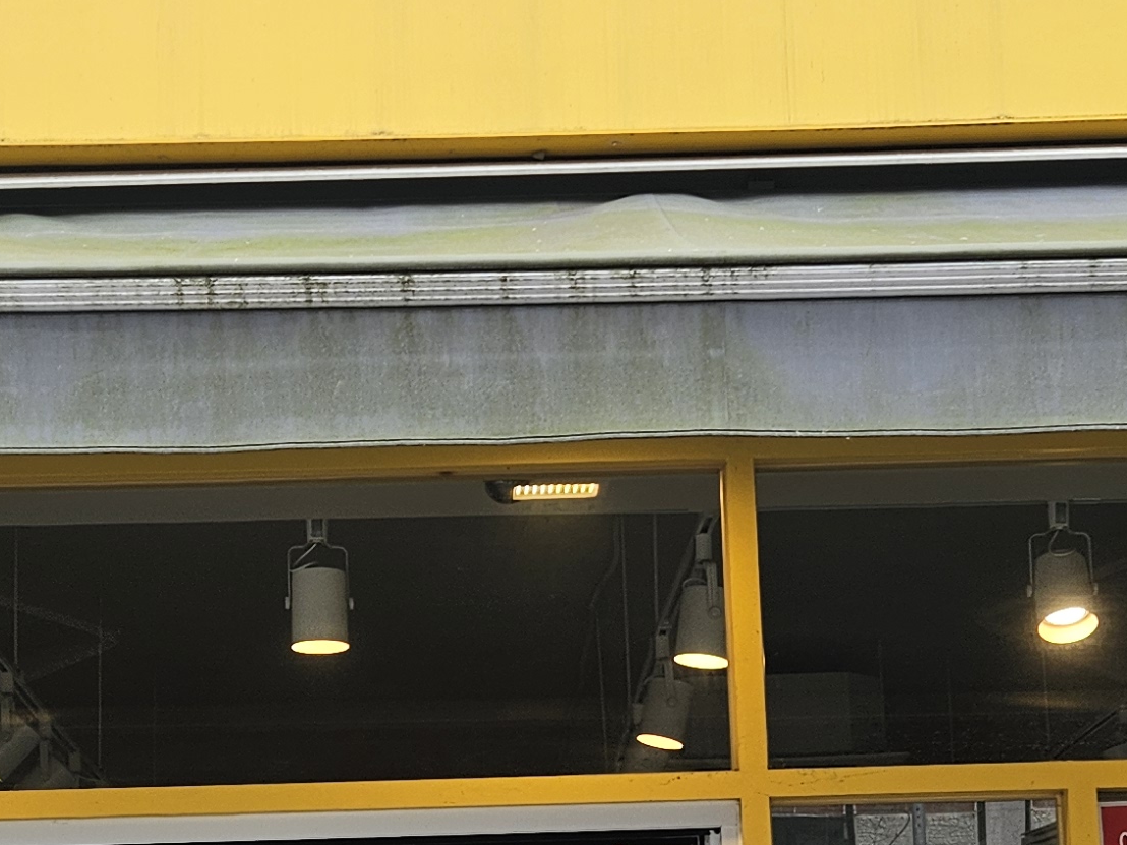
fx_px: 2702
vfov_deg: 17.5
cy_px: 740
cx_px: 465
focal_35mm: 83
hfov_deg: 23.5
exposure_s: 1/295
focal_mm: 5.4
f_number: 1.8
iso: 25
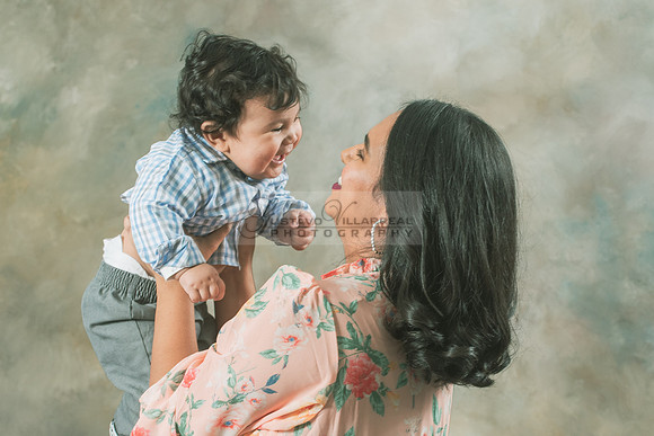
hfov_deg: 9.2
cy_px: 300
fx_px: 4054
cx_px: 360
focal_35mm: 223
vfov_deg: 6.2
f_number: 5.6
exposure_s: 1/125
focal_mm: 98
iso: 200
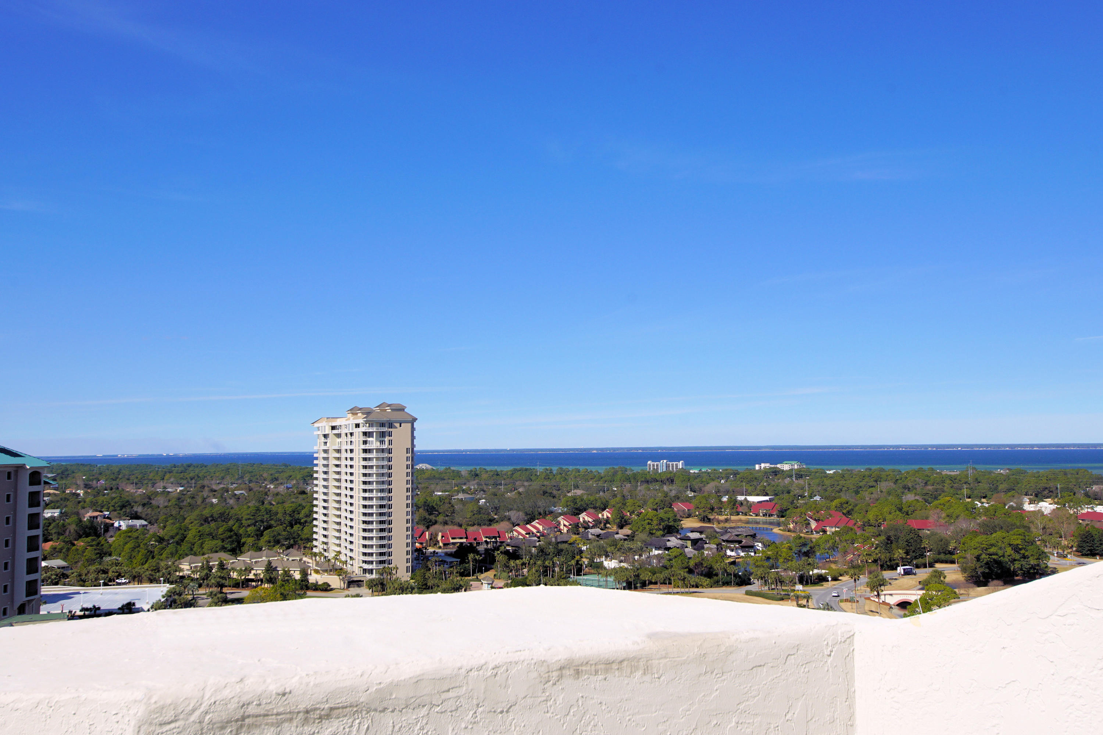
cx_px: 552
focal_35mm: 36
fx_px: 1103
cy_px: 368
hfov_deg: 53.1
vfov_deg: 36.9
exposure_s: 1/200
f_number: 11
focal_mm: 24
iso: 100
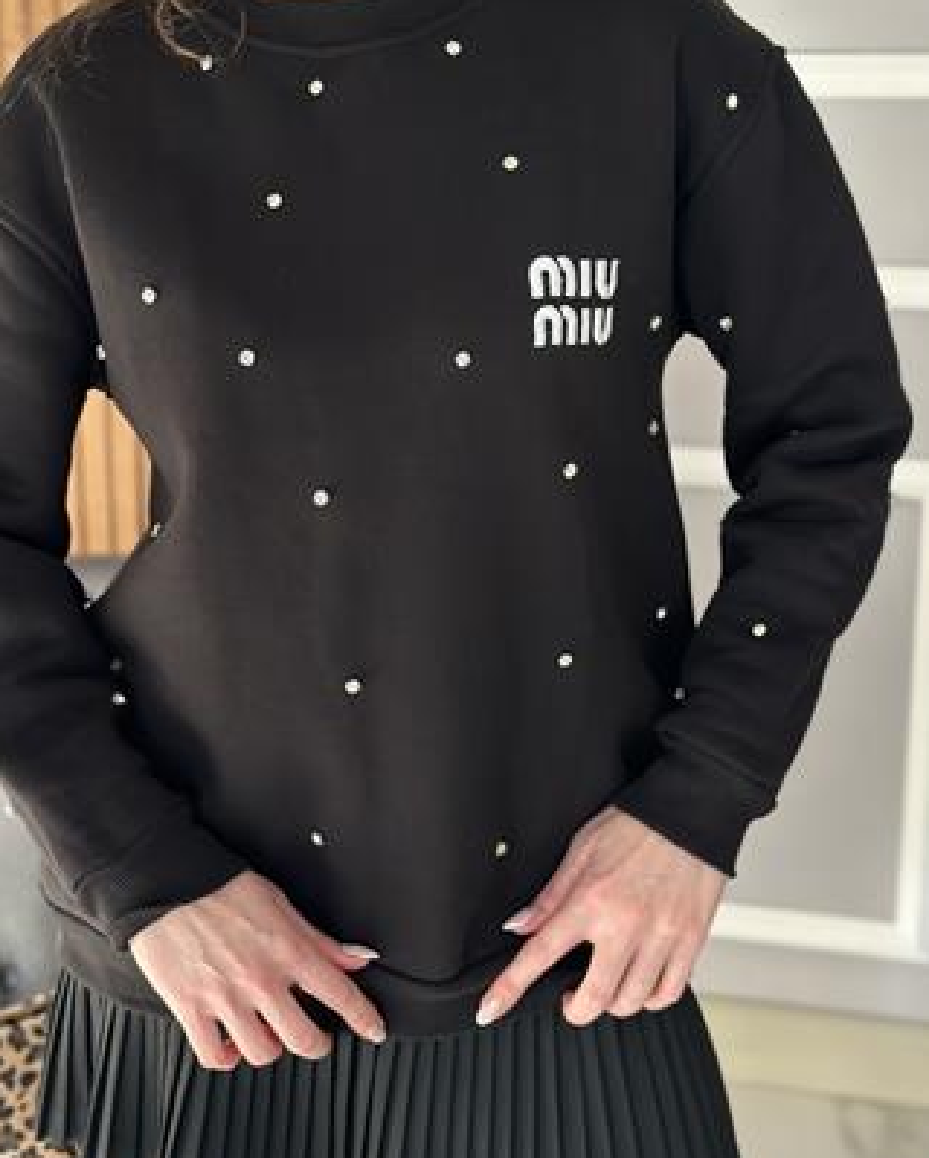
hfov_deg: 25.0
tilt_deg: -15.9
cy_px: 511
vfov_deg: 30.9
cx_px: 421
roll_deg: -0.1
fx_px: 2093
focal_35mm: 61
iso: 125
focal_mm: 6.86
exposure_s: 1/60
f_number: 1.78
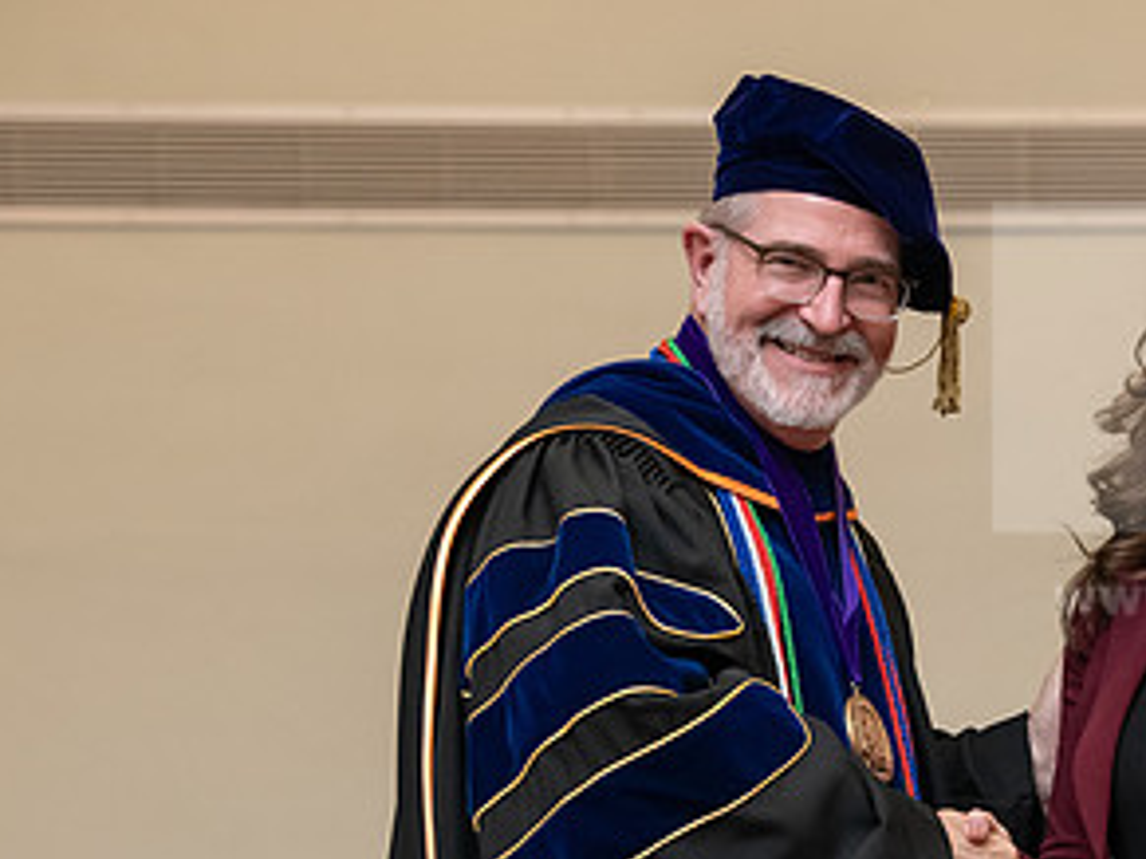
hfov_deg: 9.2
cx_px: 874
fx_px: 7115
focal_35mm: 215
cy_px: 680
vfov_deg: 6.9
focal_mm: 112
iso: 2500
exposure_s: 1/200
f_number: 4.5
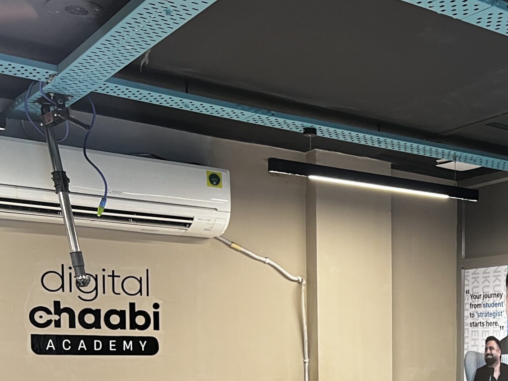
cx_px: 500
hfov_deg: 30.5
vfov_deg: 23.5
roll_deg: -0.5
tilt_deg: -2.7
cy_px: 401
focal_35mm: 59
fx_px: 866
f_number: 1.5
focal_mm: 5.7
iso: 100
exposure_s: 1/50
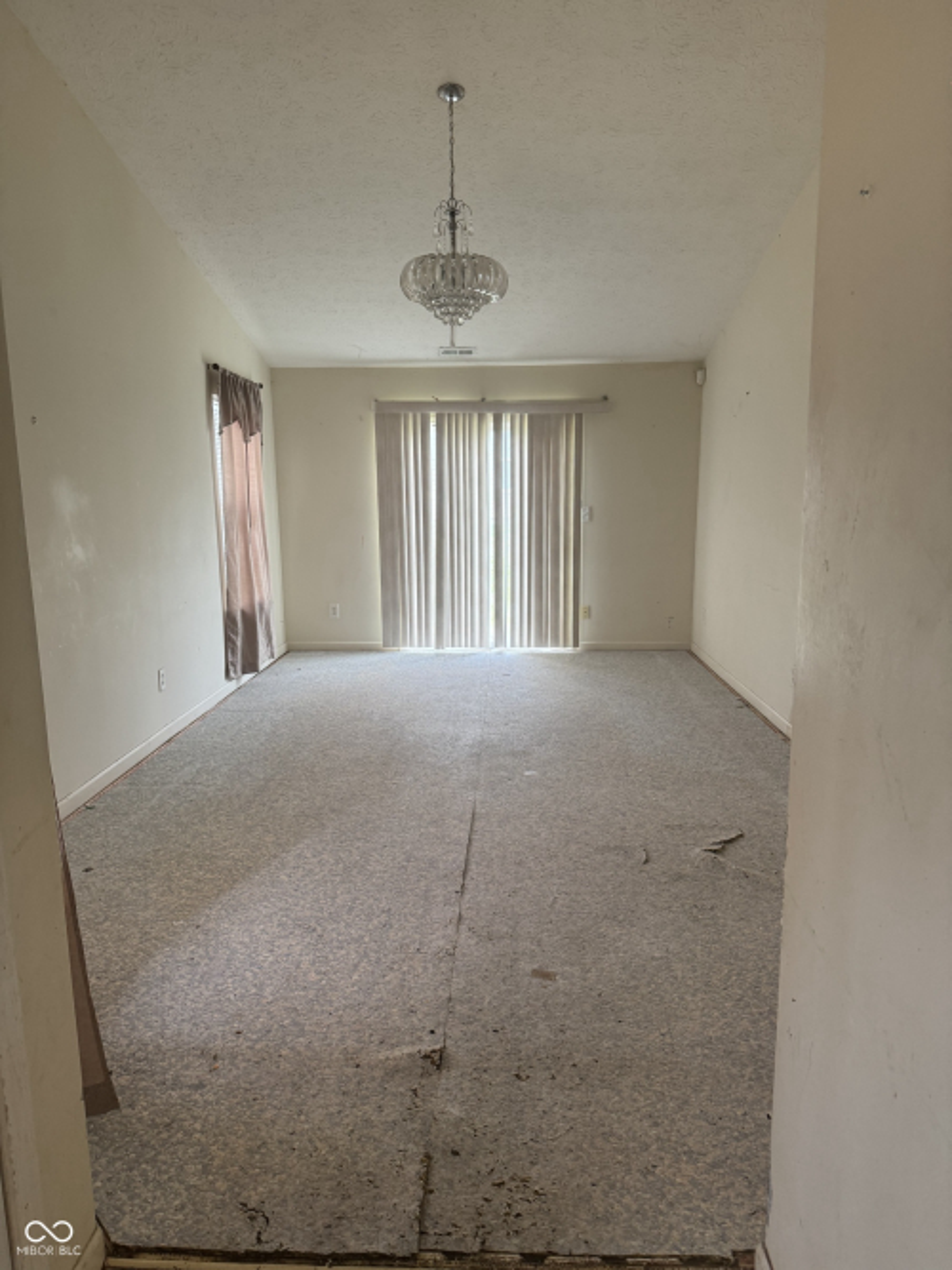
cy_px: 635
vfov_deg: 71.6
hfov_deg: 56.8
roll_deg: -1.2
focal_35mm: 24
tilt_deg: -13.0
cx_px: 476
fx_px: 880
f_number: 1.78
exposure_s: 1/120
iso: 200
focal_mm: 6.76
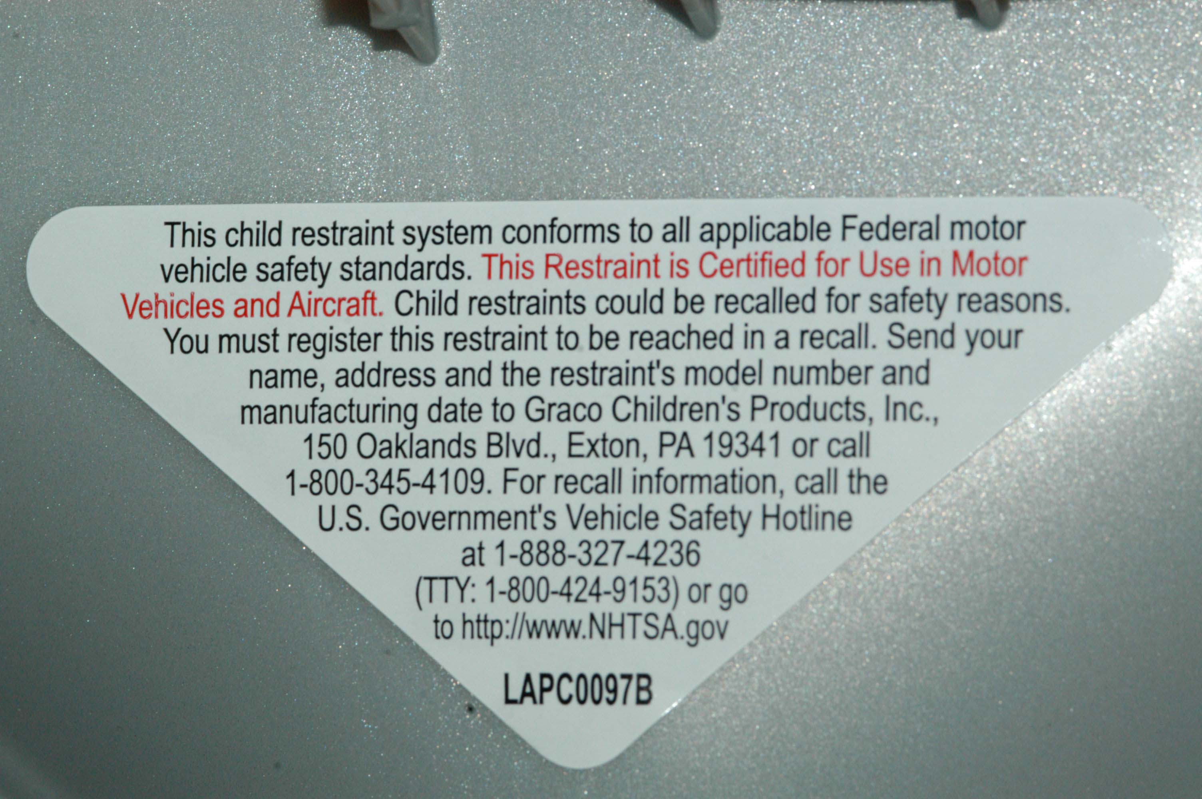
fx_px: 5254
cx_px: 601
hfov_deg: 13.1
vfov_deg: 8.7
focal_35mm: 158
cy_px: 400
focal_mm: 105
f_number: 9
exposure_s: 1/60
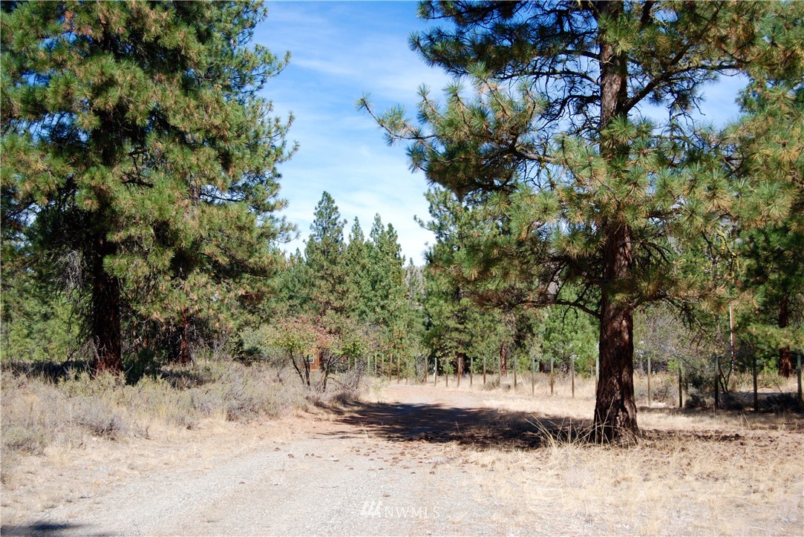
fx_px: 1274
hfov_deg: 35.0
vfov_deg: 23.8
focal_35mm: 57
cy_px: 268
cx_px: 402
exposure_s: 1/200
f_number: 7.1
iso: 100
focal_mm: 38
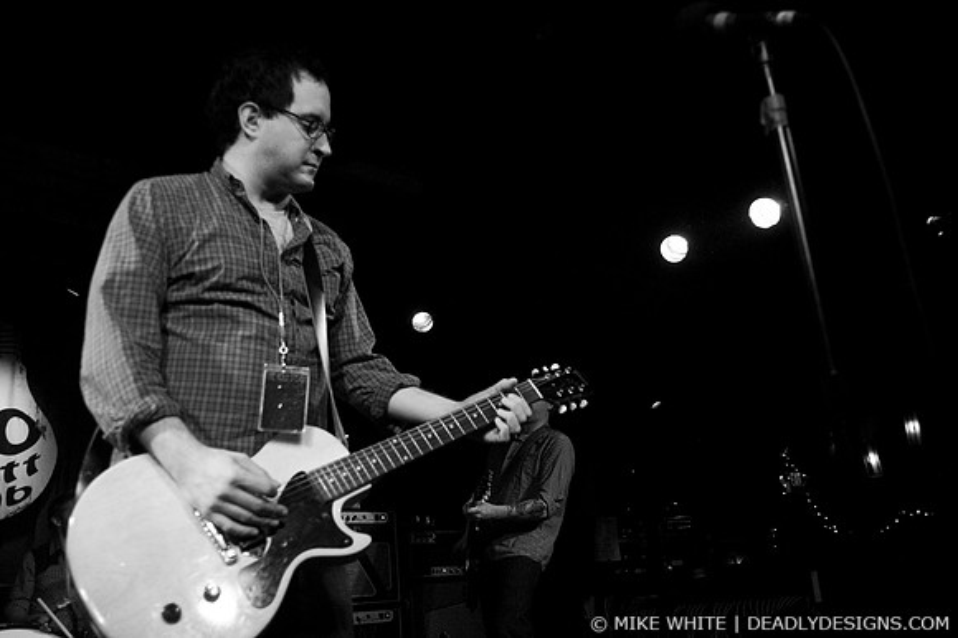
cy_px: 319
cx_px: 479
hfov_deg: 62.0
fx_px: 798
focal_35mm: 30
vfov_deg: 43.6
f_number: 3.2
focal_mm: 20
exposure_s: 1/80
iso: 800
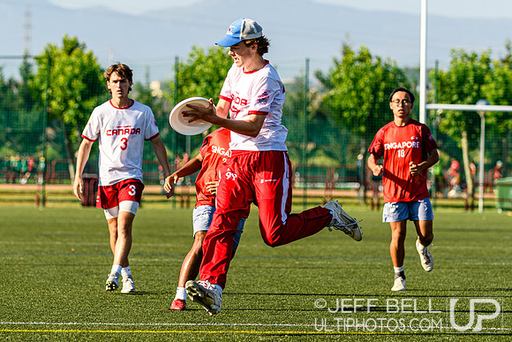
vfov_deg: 5.8
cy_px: 120
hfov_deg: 8.6
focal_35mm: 239
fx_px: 3396
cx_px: 222
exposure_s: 1/1000
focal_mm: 110
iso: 100
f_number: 3.2
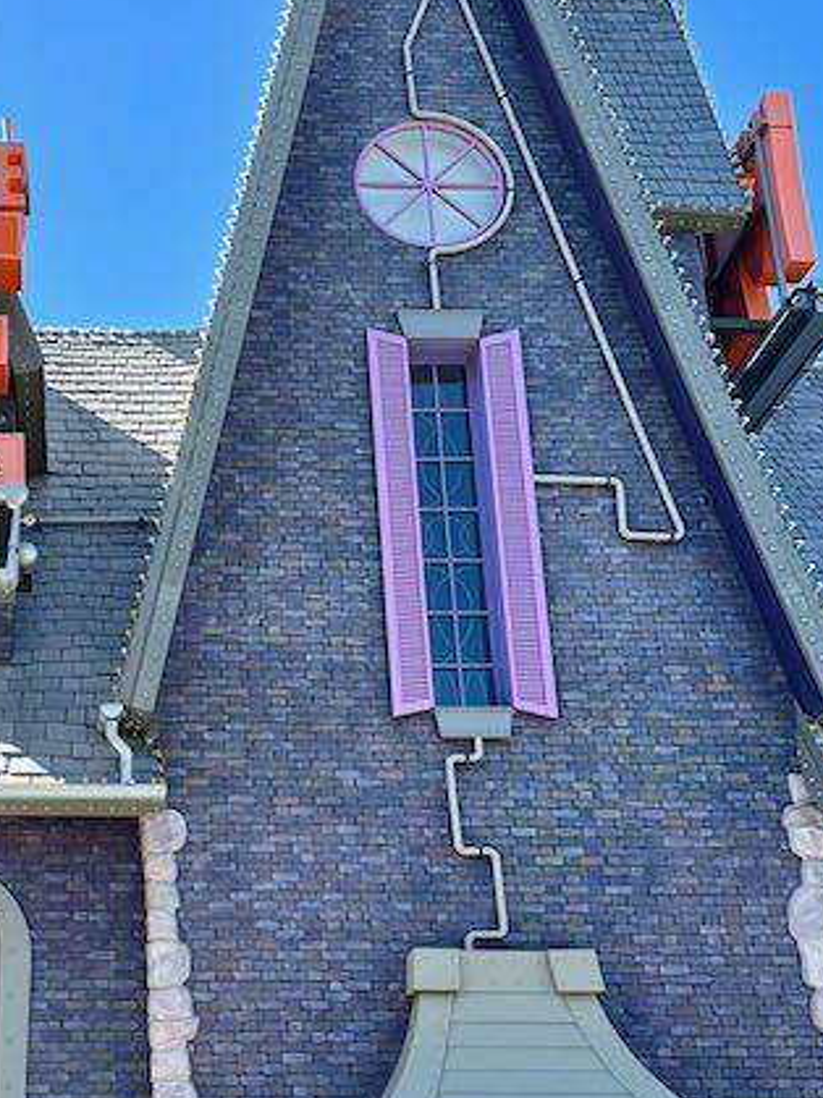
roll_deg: -0.3
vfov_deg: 44.3
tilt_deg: +26.2
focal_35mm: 42
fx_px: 1332
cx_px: 199
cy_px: 710
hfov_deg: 33.6
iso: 80
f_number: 1.78
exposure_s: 1/1131
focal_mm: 6.86
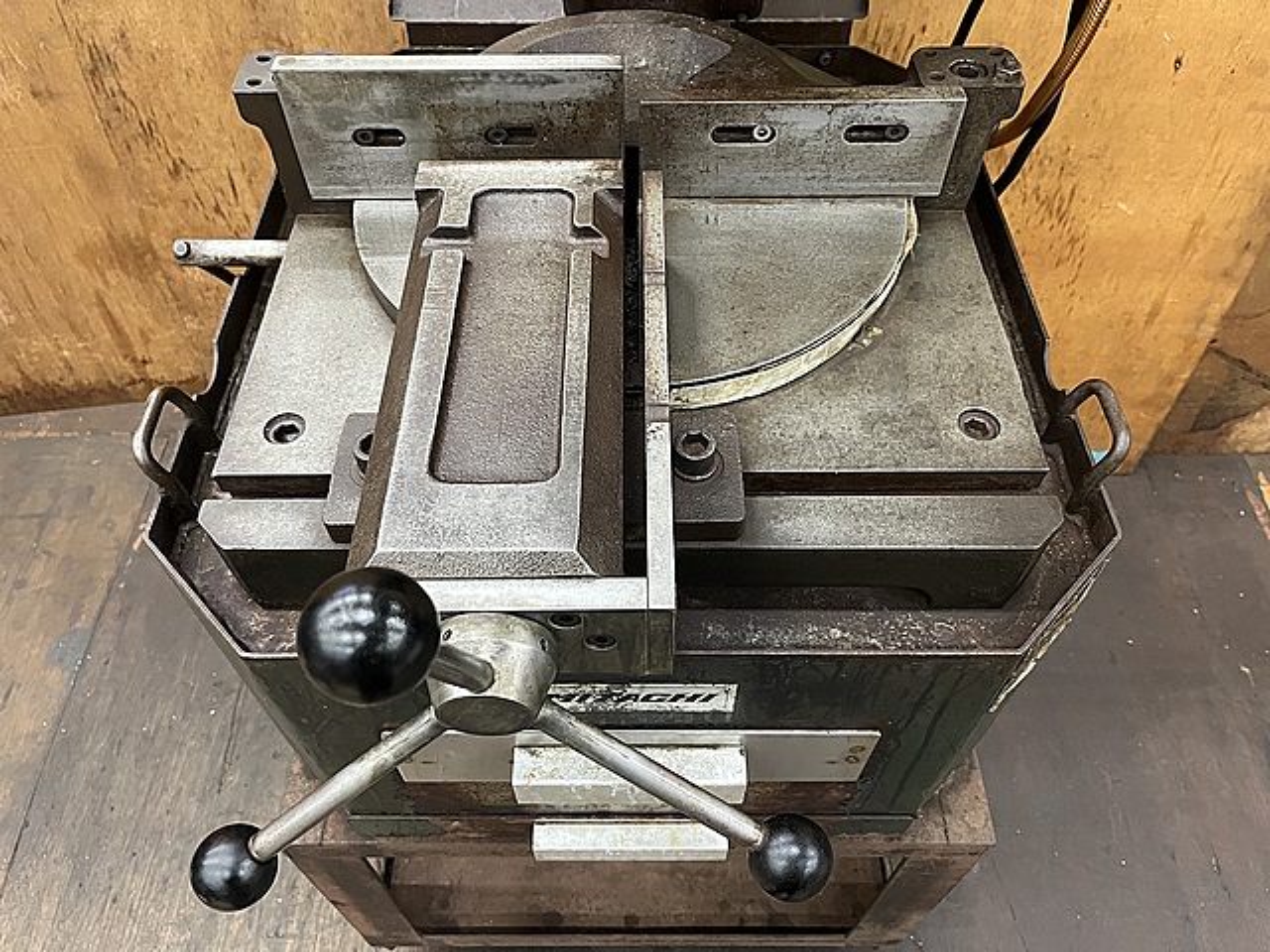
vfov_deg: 53.1
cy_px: 476
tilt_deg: -53.5
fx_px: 954
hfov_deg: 67.3
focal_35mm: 26
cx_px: 635
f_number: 1.6
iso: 400
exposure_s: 1/60
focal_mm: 5.1
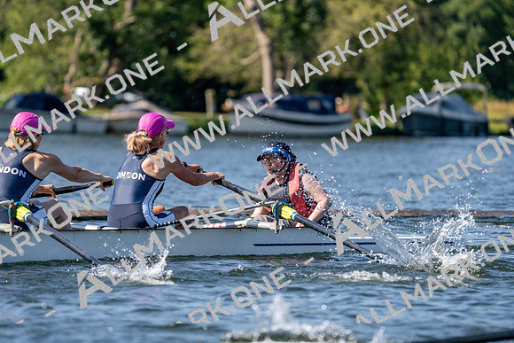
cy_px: 172
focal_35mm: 359
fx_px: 5127
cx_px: 257
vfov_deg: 3.8
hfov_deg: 5.7
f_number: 6.3
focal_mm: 359
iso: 320
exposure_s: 1/1600
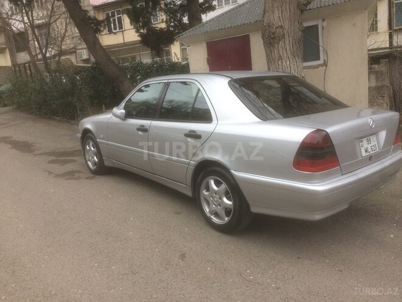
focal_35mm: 29
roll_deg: +6.1
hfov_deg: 61.7
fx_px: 337
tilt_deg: -8.2
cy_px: 151
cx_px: 201
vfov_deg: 48.2
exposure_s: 1/100
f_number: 2.2
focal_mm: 4.15
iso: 64
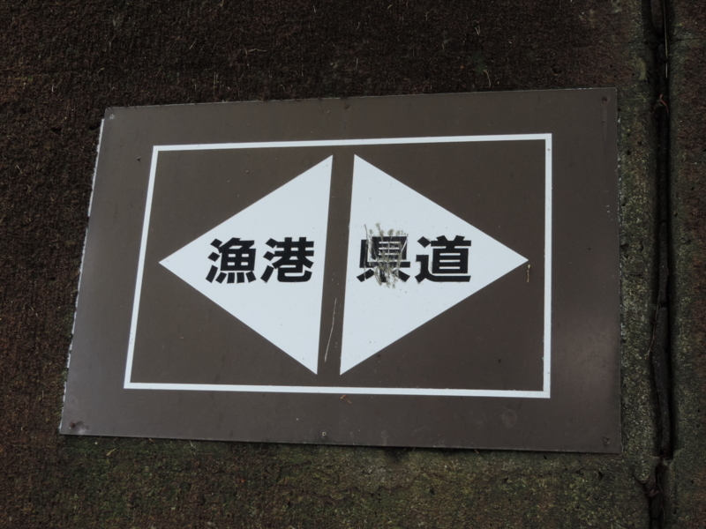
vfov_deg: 29.1
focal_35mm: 50
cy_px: 264
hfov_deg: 38.2
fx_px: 1020
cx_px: 353
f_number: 3.6
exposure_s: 1/50
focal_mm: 8.9
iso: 100
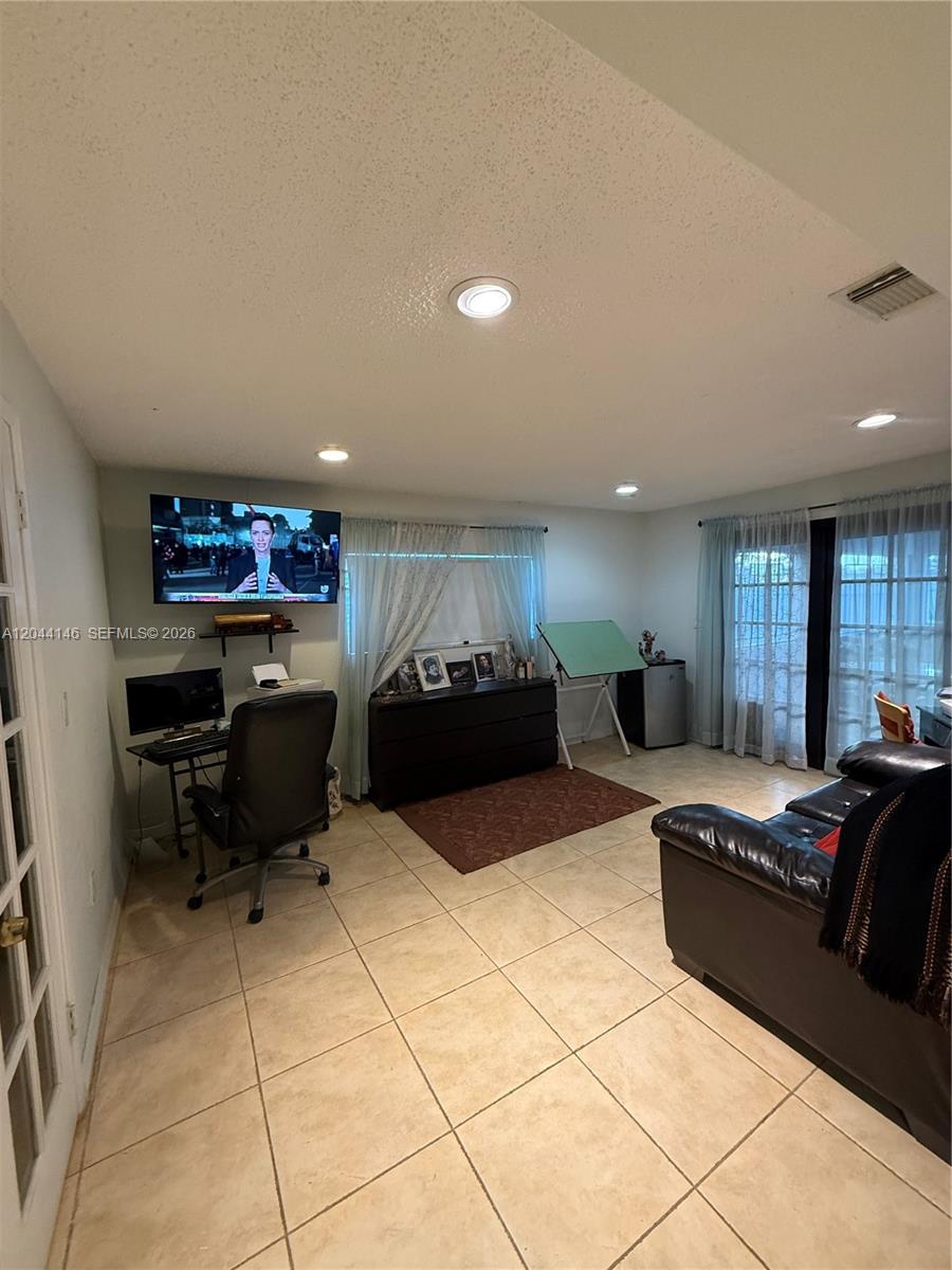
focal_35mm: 14
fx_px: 513
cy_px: 635
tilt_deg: -3.7
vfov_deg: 102.1
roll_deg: +1.0
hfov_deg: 85.7
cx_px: 476
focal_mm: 2.22
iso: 400
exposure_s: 1/60
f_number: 2.2
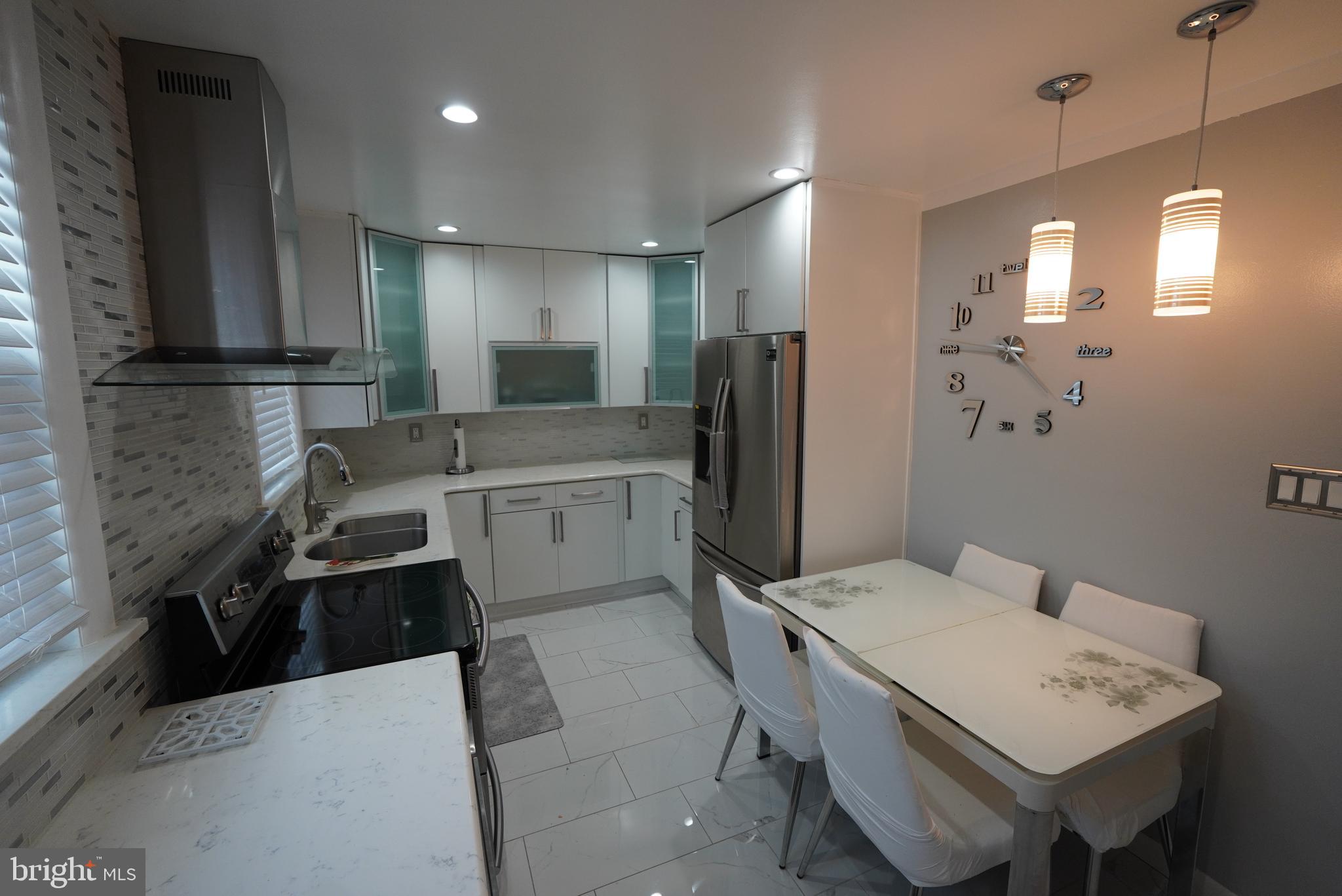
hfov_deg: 97.6
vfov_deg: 74.7
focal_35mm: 16
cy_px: 448
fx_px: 587
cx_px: 671
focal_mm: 10.5
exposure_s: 1/160
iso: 640
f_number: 4
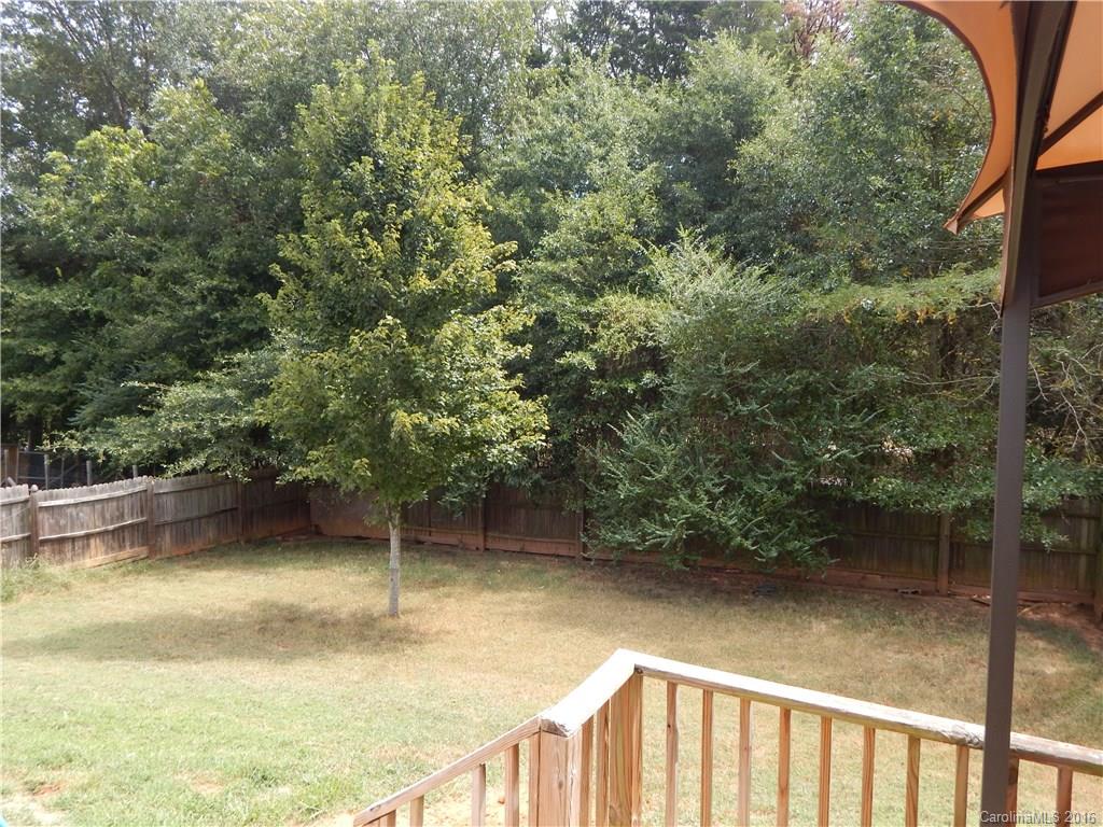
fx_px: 797
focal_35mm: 25
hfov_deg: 69.4
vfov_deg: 54.9
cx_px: 552
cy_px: 414
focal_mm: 4.5
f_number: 3.1
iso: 125
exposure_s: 1/400
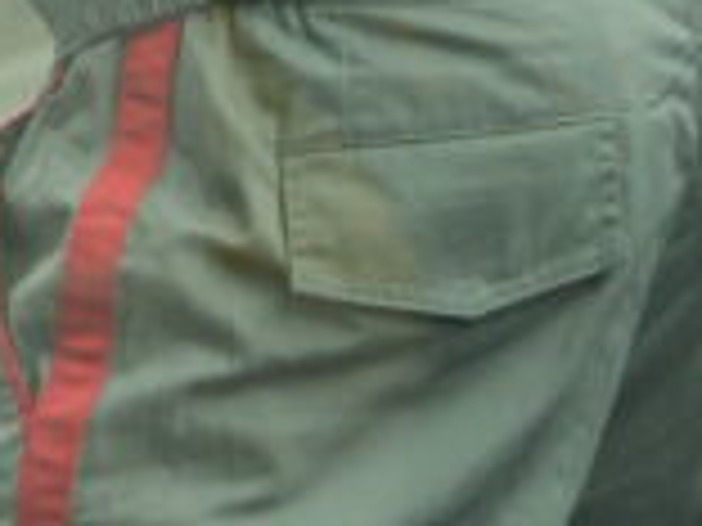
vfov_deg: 3.6
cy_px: -888
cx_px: -666
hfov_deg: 4.8
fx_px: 8213
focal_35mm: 405
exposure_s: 1/160
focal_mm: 64
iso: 1600
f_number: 4
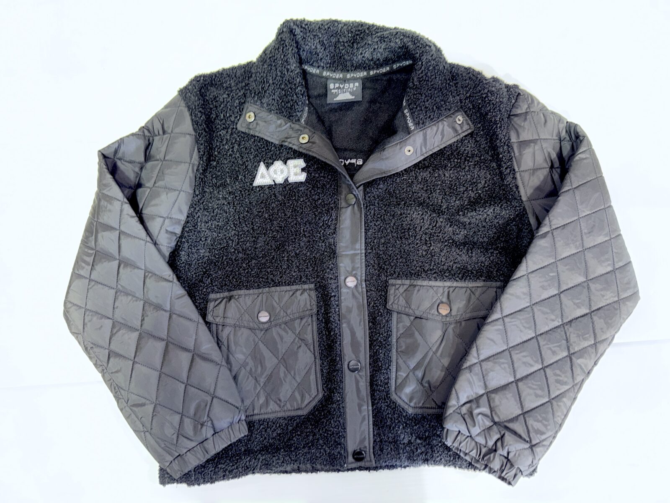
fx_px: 465
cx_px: 335
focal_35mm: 24
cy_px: 252
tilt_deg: -81.9
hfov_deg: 71.6
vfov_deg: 56.8
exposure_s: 1/6
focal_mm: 6.76
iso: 80
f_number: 1.78
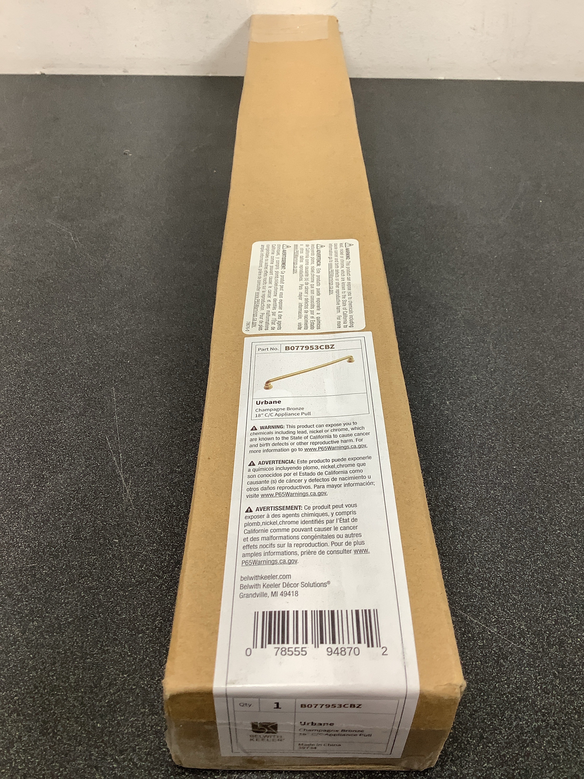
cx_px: 292
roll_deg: -0.9
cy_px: 390
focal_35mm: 31
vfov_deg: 58.4
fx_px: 697
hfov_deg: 45.4
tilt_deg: -42.4
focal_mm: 3.3
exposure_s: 1/50
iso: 50
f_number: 2.4
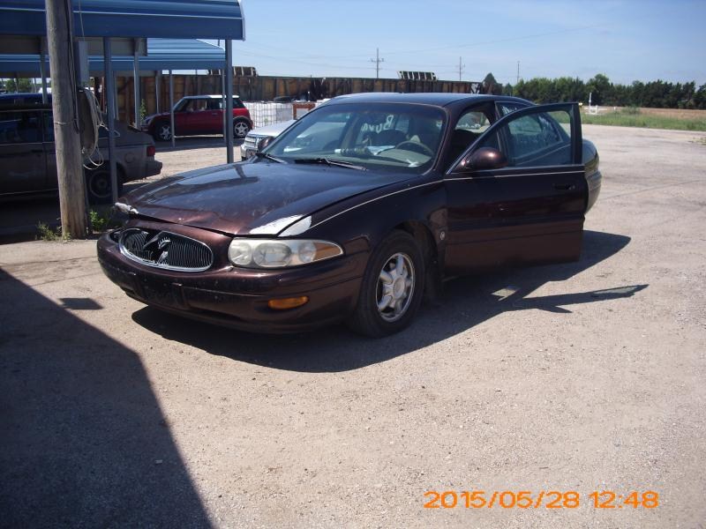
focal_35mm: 36
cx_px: 353
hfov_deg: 51.4
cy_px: 264
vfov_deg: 39.7
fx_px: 734
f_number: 7.8
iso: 80
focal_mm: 6.3
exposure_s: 1/160
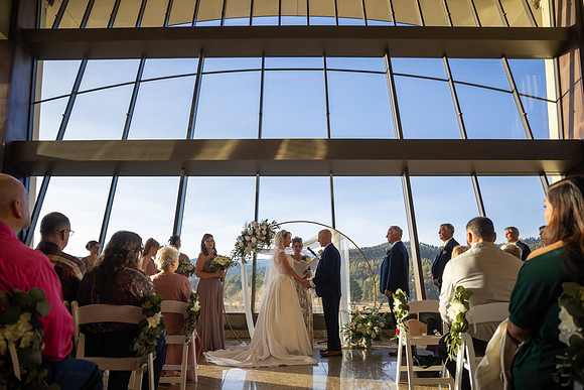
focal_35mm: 25
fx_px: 408
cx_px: 289
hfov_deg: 71.2
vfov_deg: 51.1
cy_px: 195
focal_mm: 24
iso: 100
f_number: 3.2
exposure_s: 1/200
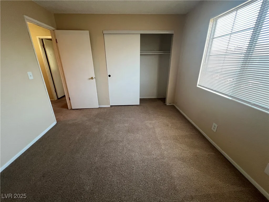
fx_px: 101
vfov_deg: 89.9
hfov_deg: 106.2
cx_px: 134
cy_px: 101
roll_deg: +0.6
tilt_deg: -21.1
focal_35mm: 13
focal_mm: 1.57
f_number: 1.8
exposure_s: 1/120
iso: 200
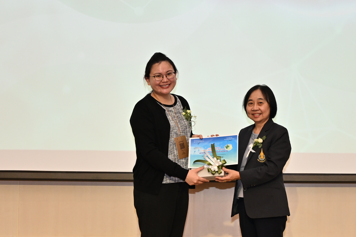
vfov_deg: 16.2
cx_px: 227
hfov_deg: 24.1
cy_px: 60
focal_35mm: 84
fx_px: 831
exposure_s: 1/200
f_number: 4
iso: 800
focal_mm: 34
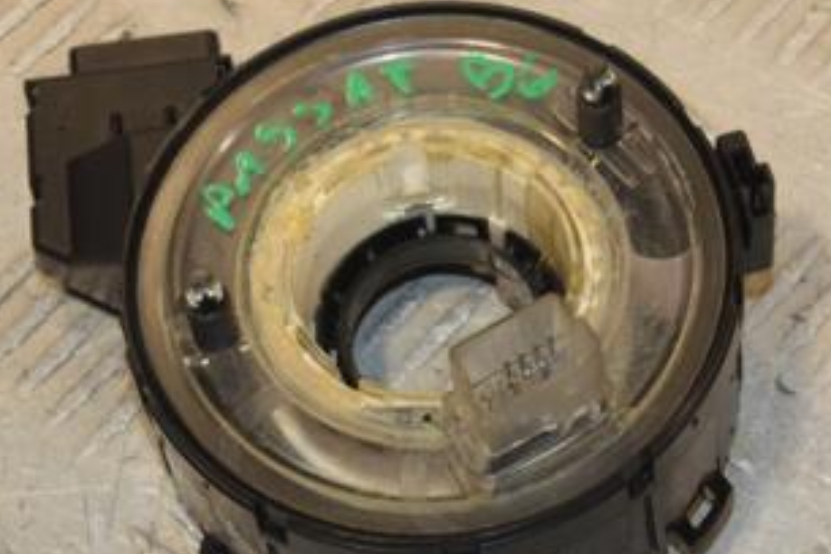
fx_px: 3393
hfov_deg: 14.0
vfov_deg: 9.3
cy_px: 282
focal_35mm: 147
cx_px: 459
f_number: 9
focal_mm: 50
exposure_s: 1/200
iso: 800
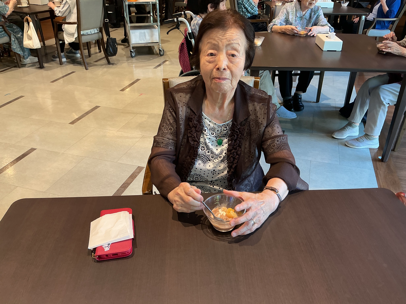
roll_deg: +0.8
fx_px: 340
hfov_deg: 61.7
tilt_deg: -31.1
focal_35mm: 29
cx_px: 203
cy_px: 152
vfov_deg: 48.2
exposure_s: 1/60
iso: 50
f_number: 1.8
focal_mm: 3
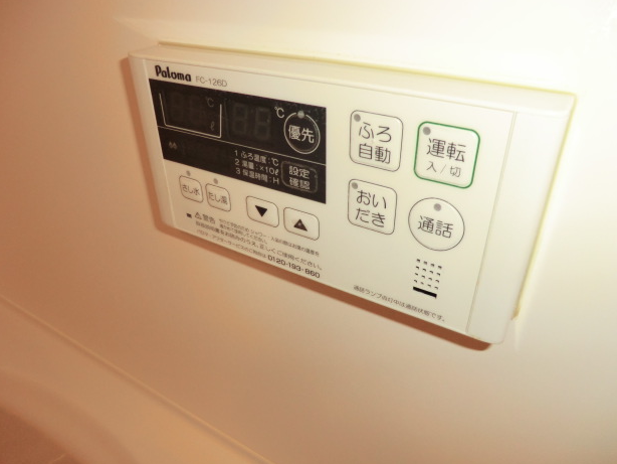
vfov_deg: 54.9
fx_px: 446
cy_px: 236
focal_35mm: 25
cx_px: 312
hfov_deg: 69.4
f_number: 3.2
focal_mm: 4.3
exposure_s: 1/60
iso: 250
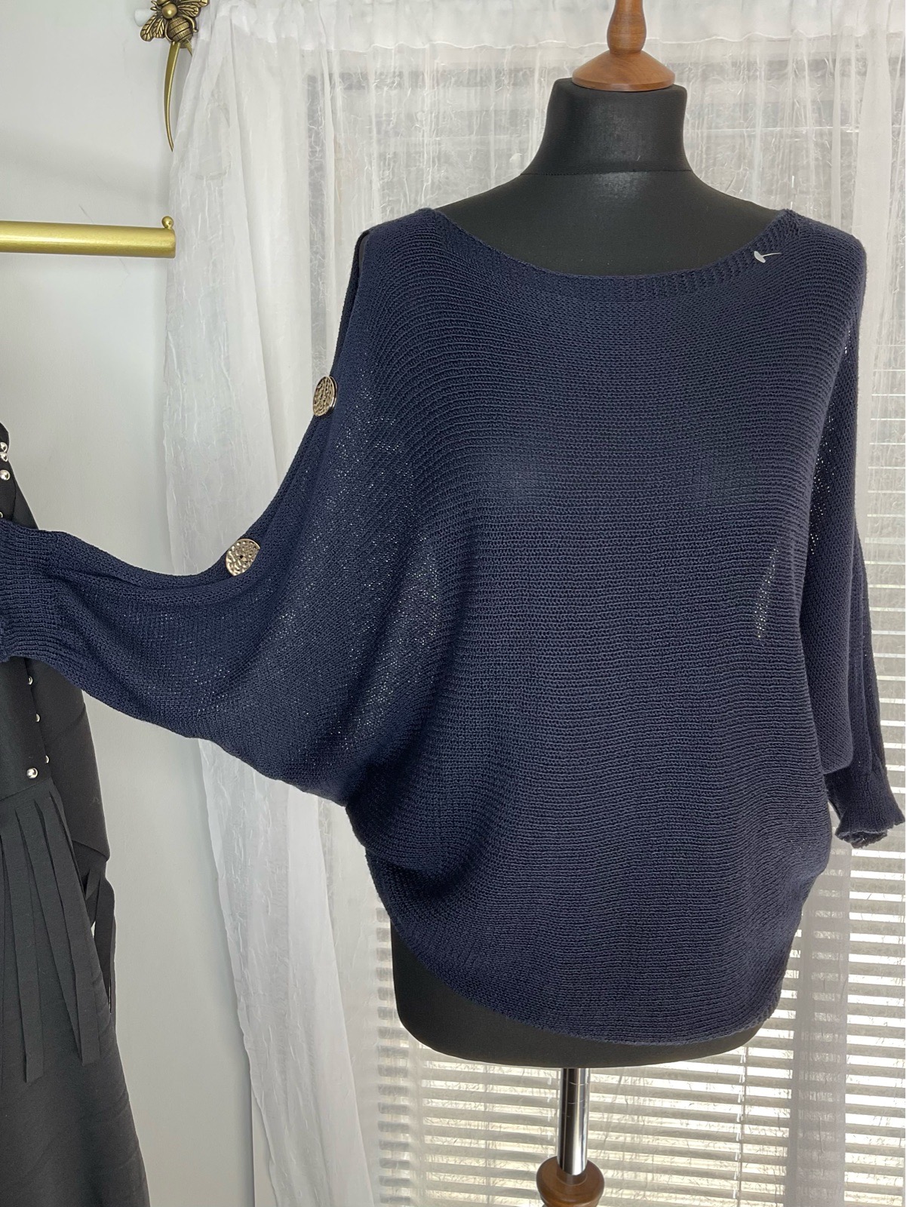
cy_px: 604
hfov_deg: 48.3
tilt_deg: -9.7
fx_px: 1011
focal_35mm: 29
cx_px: 453
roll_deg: +0.2
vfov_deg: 61.6
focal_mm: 3
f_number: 1.8
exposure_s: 1/120
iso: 32
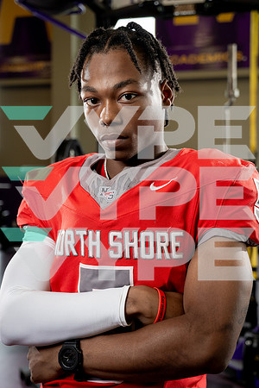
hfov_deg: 29.2
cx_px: 130
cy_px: 194
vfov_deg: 42.7
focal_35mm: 46
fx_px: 496
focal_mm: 46
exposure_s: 1/250
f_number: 4
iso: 640
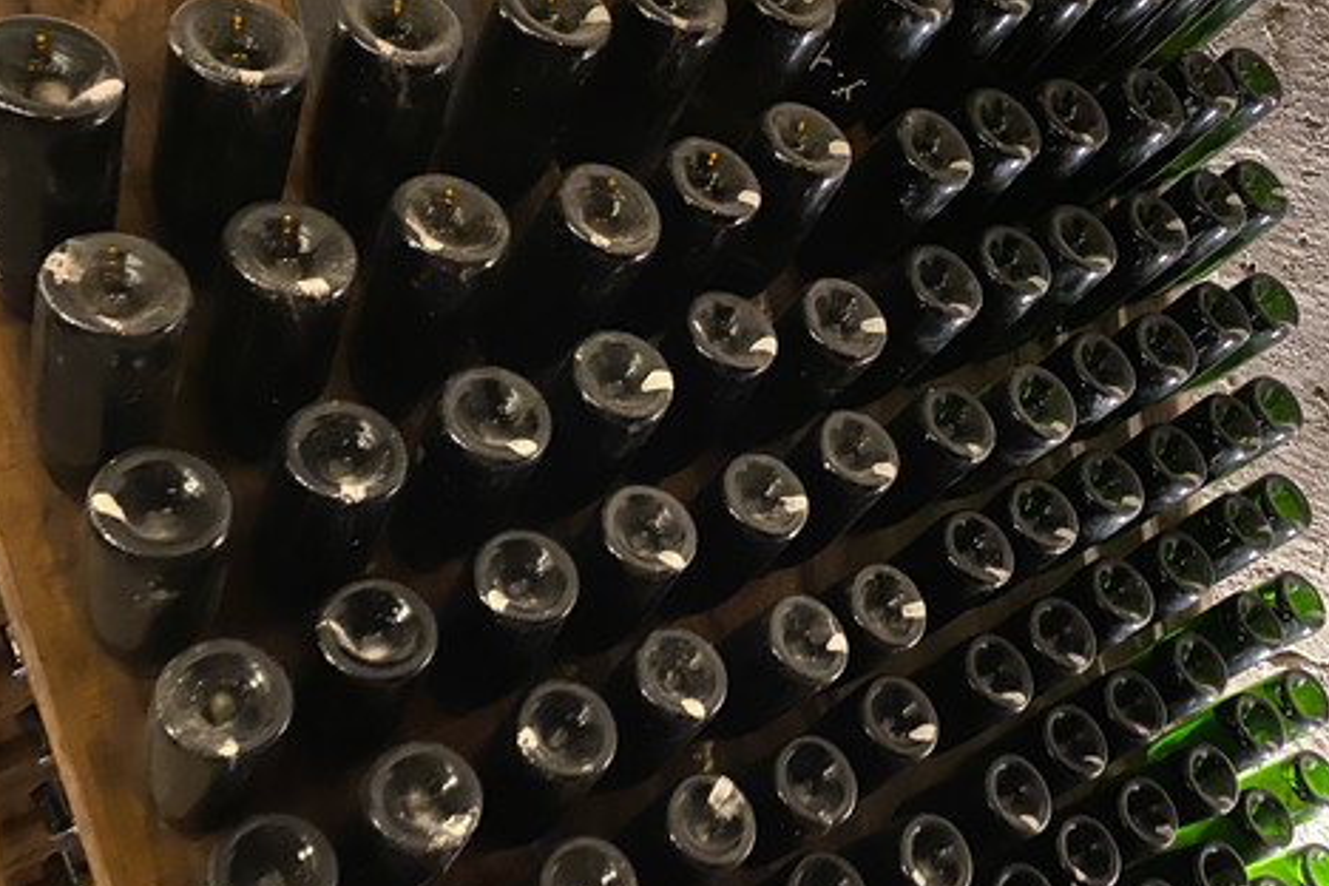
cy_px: 517
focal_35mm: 37
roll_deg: -0.3
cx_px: 664
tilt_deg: -27.6
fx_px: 1366
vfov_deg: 35.9
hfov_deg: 51.9
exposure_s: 1/10
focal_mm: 4.25
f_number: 1.8
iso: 500
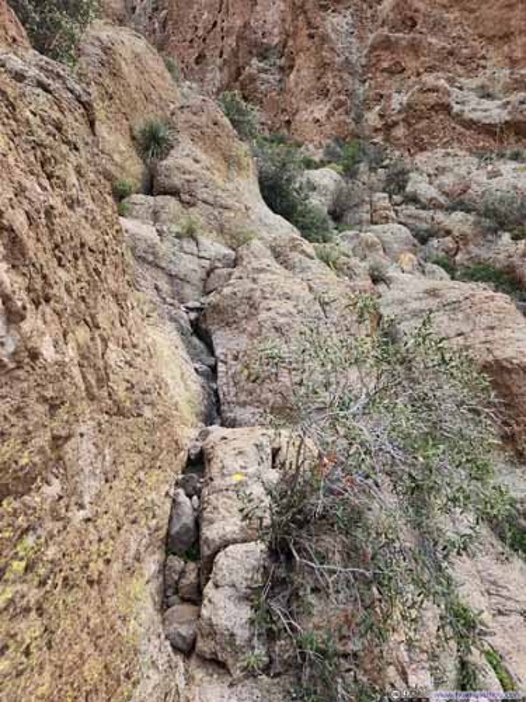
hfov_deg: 58.9
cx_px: 263
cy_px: 351
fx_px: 466
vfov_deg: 73.9
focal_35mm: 23
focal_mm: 5.4
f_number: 1.8
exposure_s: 1/200
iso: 20
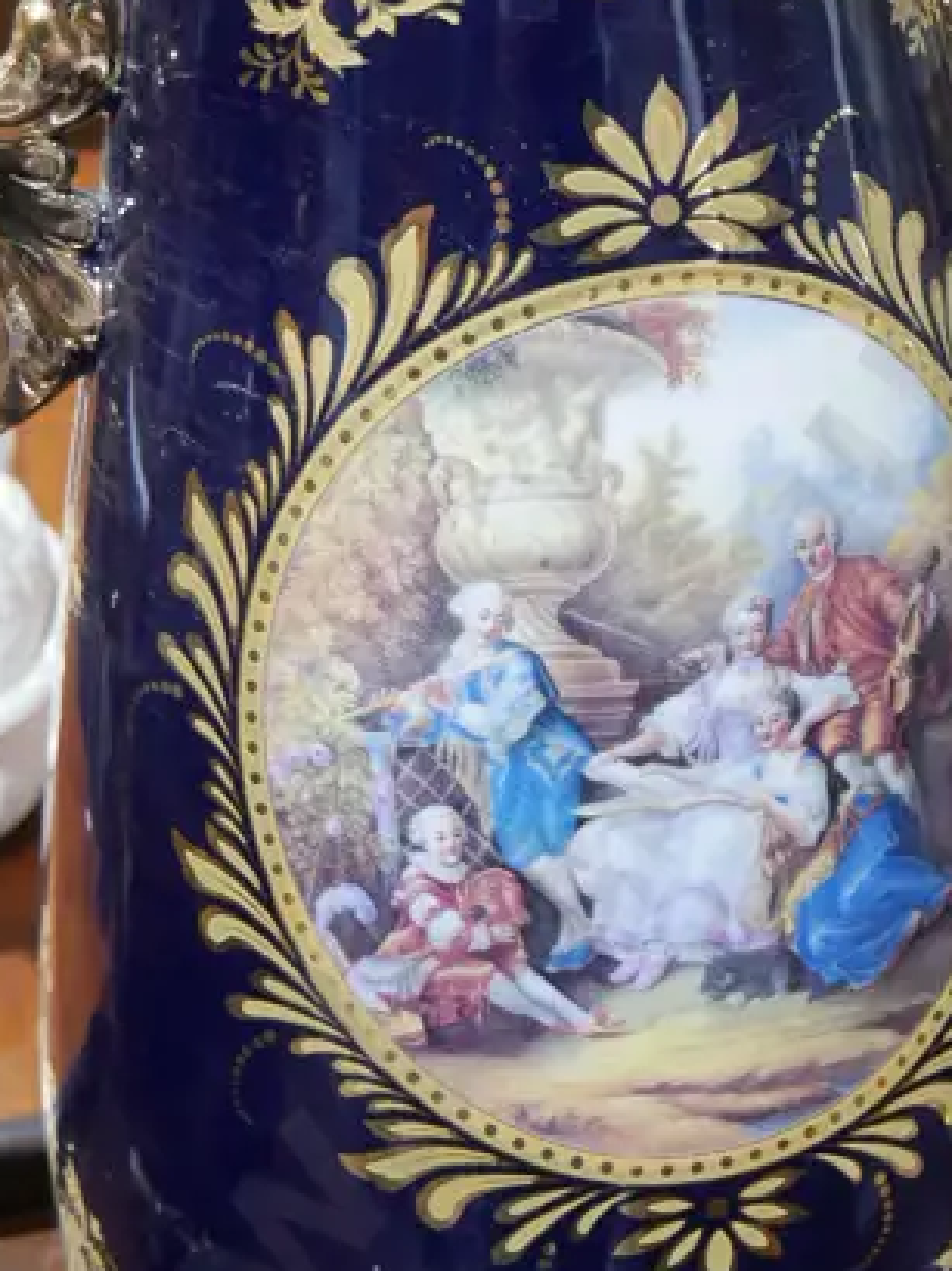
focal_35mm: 75
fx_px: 2753
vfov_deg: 25.8
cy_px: 397
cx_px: 912
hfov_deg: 19.2
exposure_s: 1/60
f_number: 3.6
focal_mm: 15
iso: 800
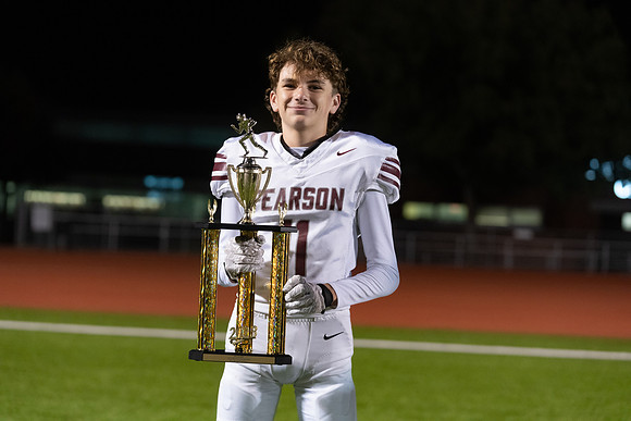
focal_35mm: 104
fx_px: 1823
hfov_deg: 19.6
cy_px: 210
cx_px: 316
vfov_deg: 13.2
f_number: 3.5
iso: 4000
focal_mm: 104
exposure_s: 1/320
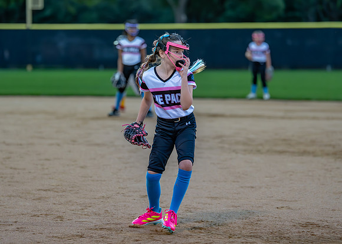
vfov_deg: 8.0
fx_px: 1749
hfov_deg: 11.2
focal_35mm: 180
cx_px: 154
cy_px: 107
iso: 2000
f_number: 2.8
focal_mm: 134
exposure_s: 1/1000
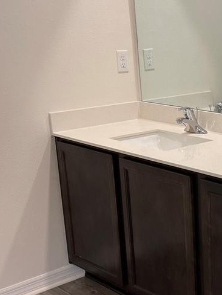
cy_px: 179
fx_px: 547
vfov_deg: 30.2
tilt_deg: -17.6
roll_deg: +1.5
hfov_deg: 21.5
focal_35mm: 64
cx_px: 257
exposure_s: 1/120
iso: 125
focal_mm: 5.1
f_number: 1.6
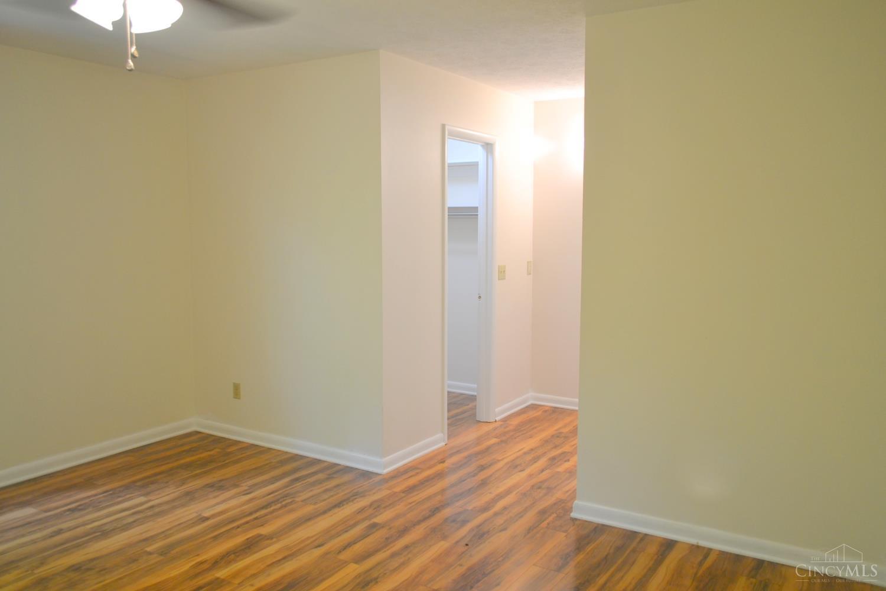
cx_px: 443
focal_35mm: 27
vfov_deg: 47.9
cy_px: 296
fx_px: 664
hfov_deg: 67.4
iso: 400
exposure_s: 1/25
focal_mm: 18
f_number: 3.5
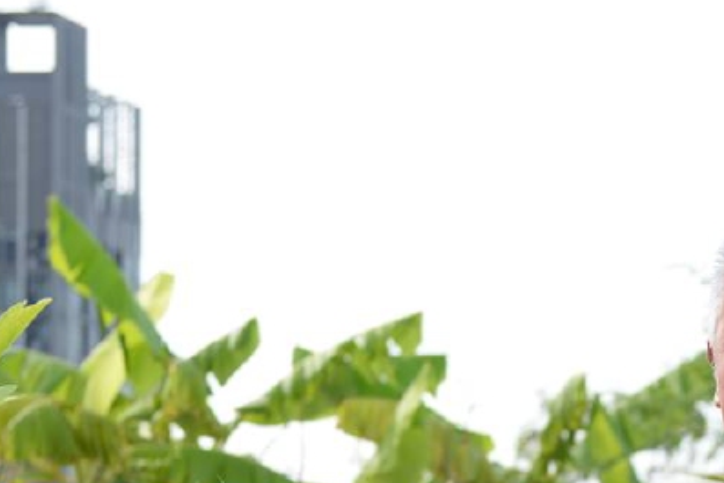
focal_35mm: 157
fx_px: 3158
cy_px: 688
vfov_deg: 8.6
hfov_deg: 13.1
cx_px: 378
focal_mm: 52
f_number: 4
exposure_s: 1/320
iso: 100
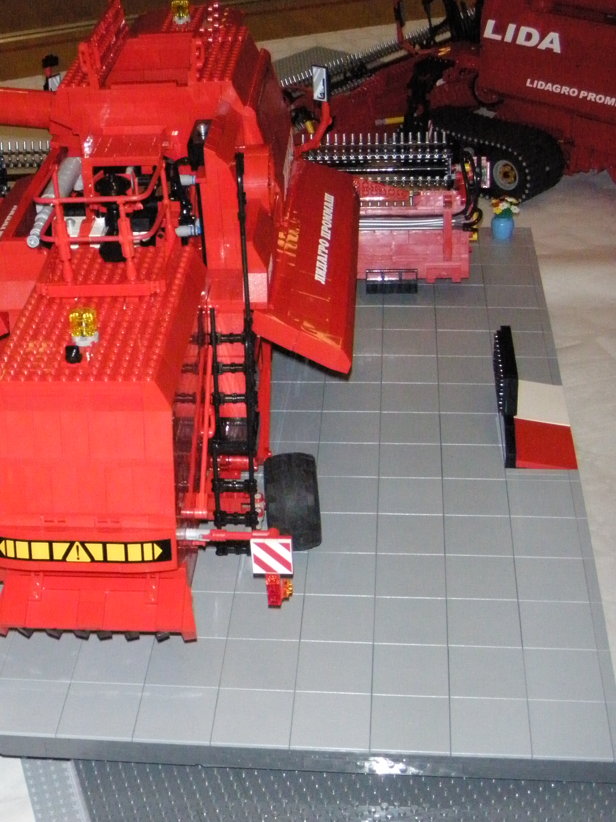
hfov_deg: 25.4
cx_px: 176
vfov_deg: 33.7
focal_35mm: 57
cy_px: 468
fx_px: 1352
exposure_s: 1/250
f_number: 3.5
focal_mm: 6.7
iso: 800
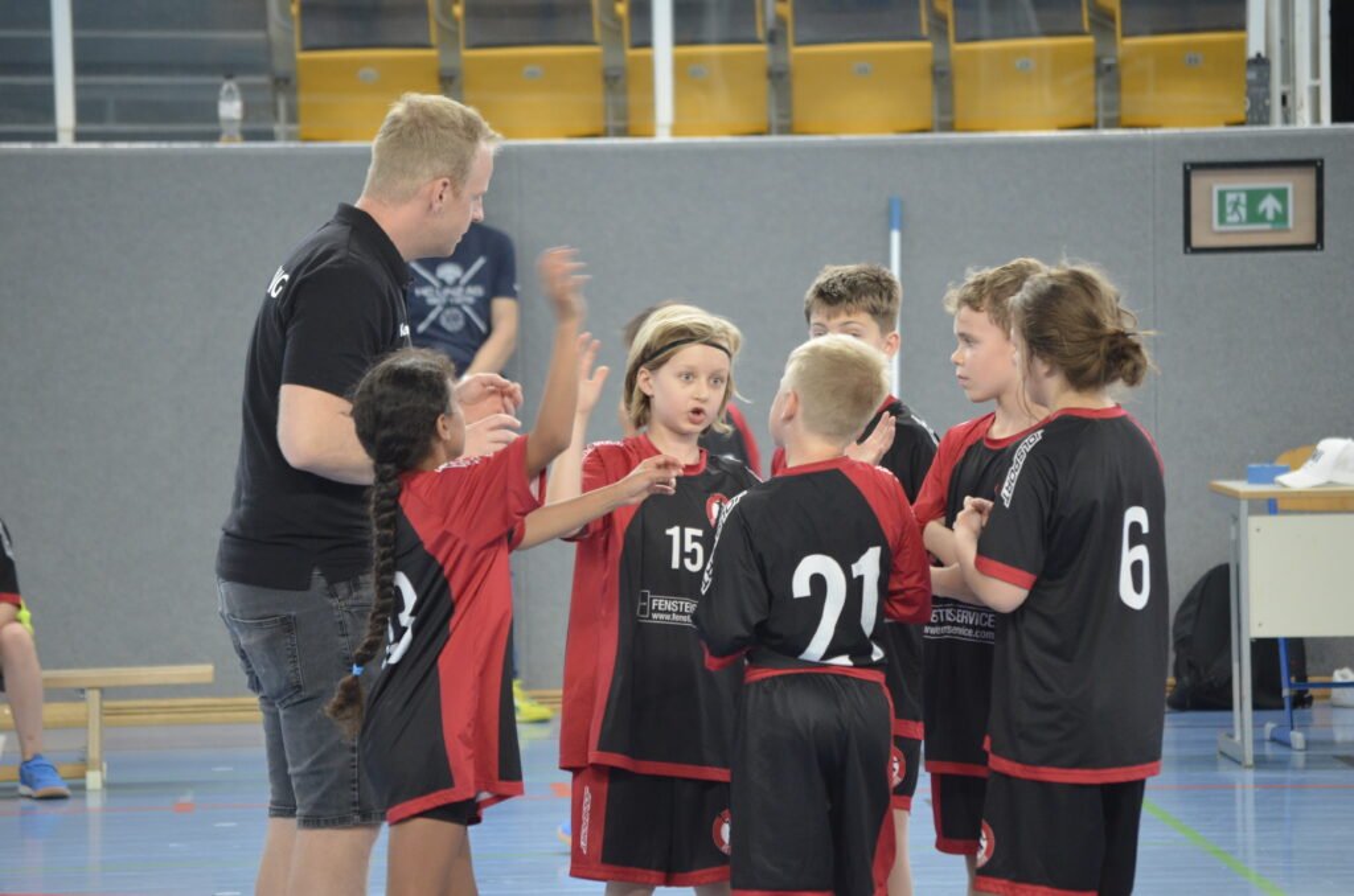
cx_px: 677
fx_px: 8163
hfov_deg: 9.5
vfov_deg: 6.3
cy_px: 448
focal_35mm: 218
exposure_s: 1/125
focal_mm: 145
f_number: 5
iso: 1600
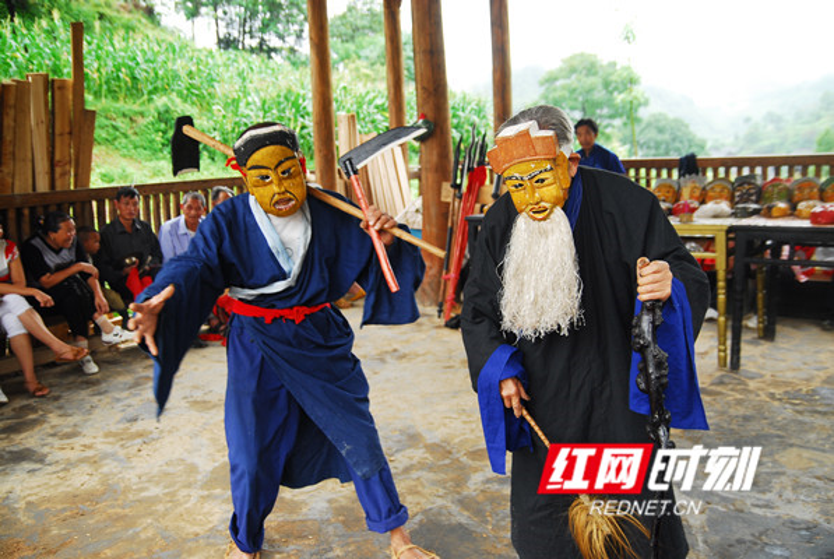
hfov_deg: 53.1
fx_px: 835
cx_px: 417
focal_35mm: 36
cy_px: 280
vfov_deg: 37.0
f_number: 3.2
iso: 200
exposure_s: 1/125
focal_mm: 24
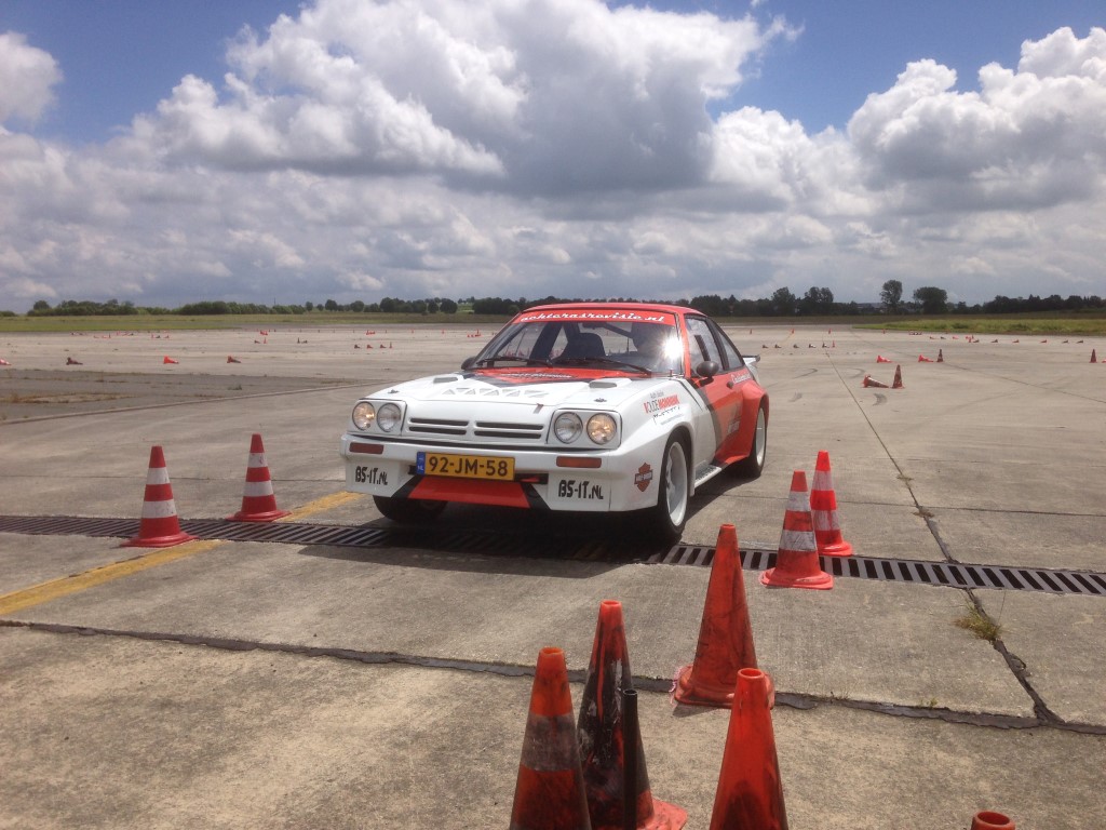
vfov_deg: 42.9
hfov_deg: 55.4
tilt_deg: -6.6
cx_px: 553
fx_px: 1054
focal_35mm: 33
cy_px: 415
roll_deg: +1.1
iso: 50
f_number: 2.4
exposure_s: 1/3623
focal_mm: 4.12
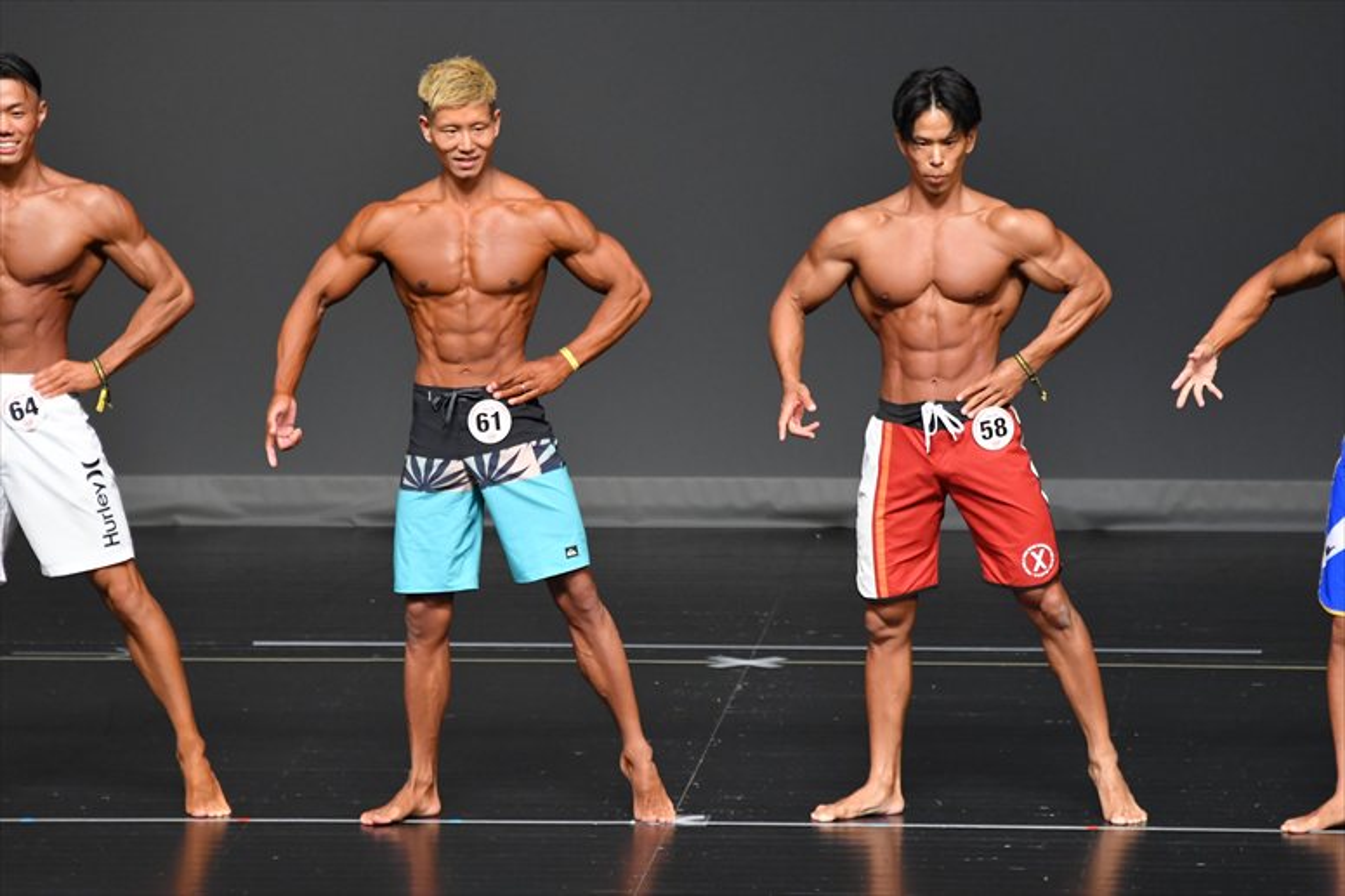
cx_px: 672
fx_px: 11763
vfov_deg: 4.4
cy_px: 448
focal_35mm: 315
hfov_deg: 6.5
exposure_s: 1/400
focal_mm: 210
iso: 2500
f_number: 5.6
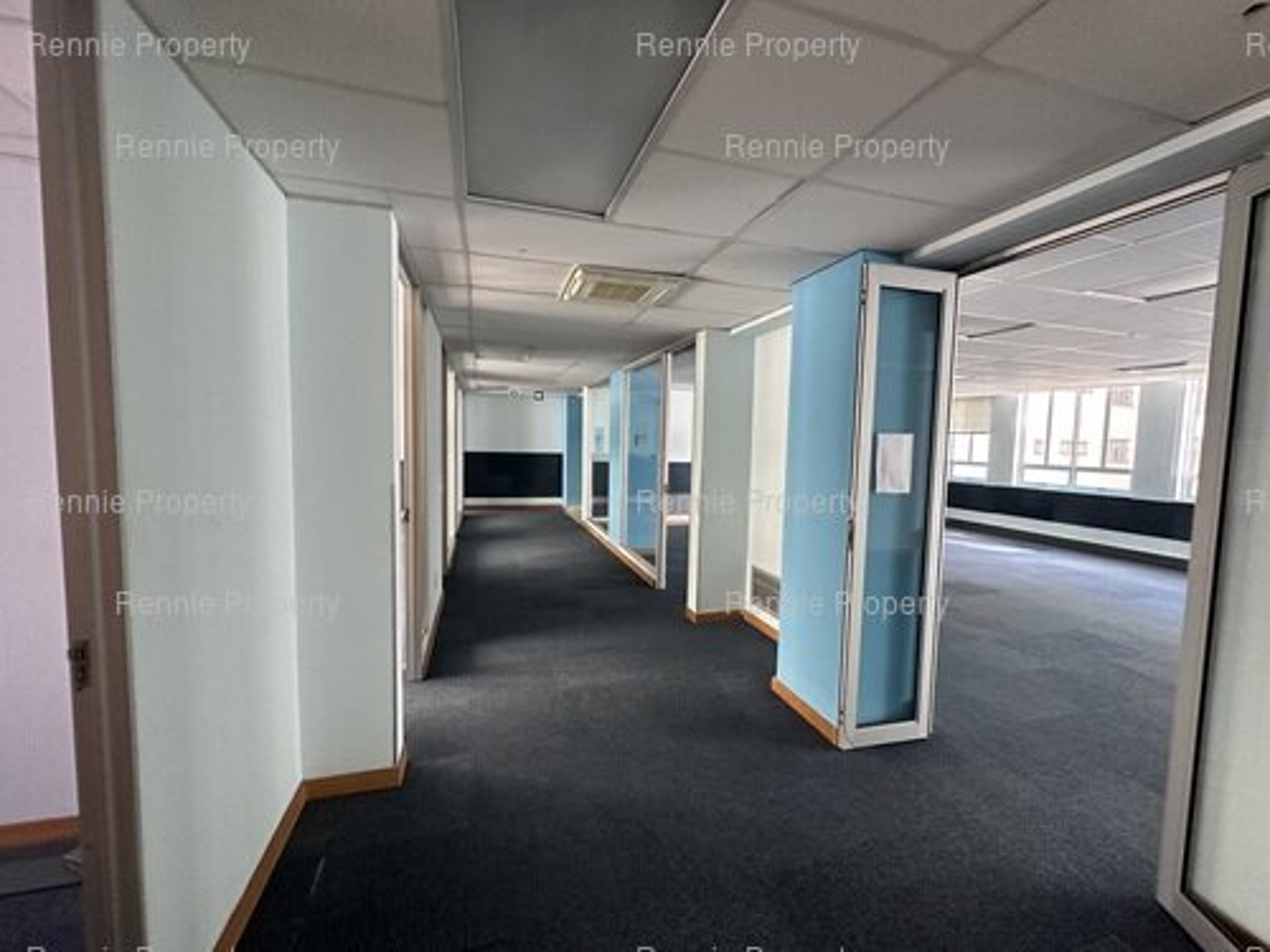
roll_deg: -2.2
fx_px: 514
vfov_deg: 85.7
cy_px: 476
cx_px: 635
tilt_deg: -5.9
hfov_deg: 102.1
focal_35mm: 14
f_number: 2.2
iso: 320
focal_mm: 2.22
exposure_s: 1/99
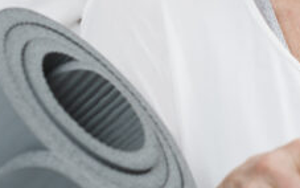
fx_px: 1881
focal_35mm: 230
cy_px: -6
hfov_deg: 9.1
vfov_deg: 5.7
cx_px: 161
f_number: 4.5
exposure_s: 1/100
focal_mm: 50
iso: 250
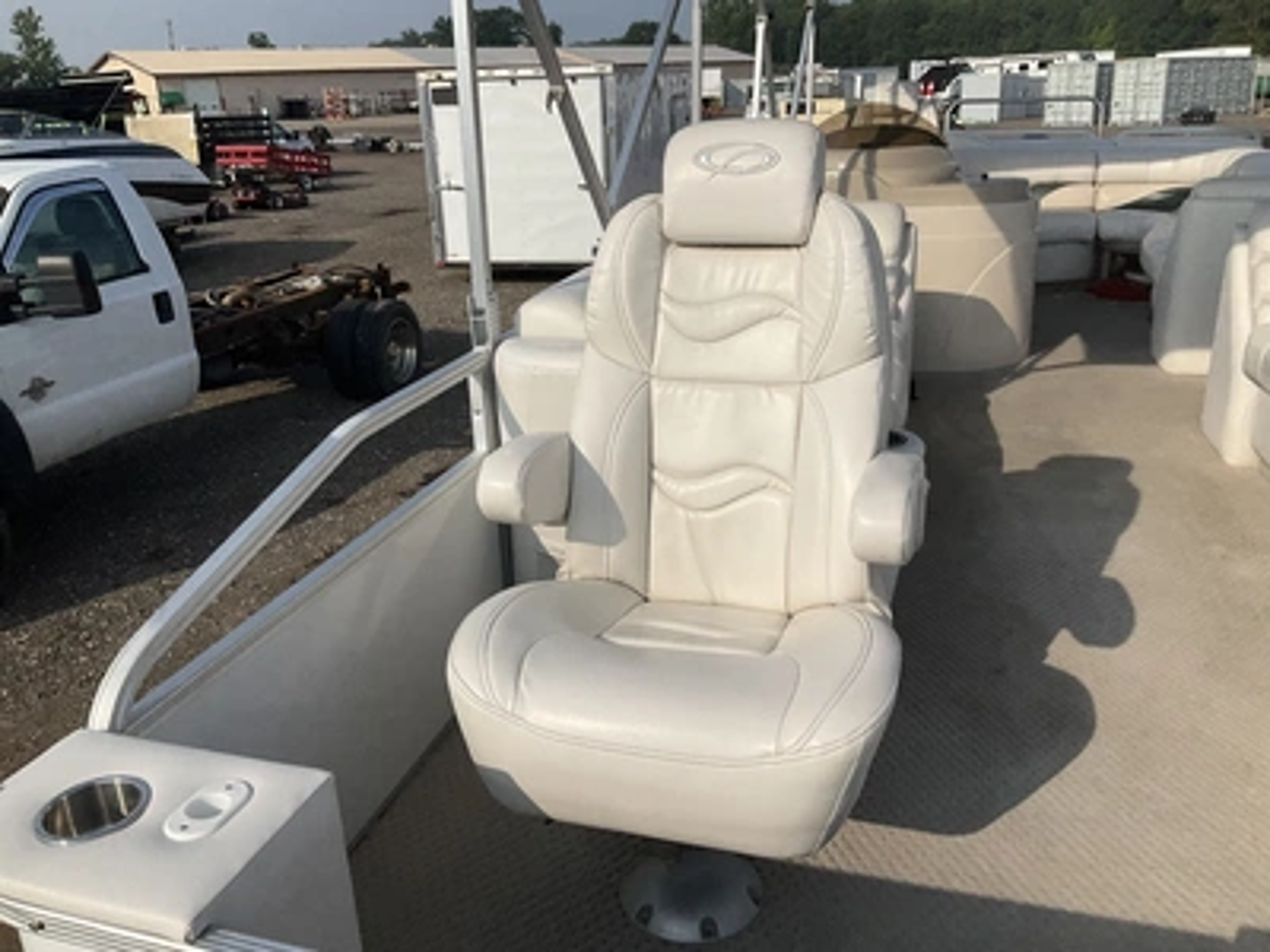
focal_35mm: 29
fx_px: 1064
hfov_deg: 61.7
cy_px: 476
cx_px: 635
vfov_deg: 48.2
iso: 25
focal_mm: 3
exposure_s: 1/3534
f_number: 1.8
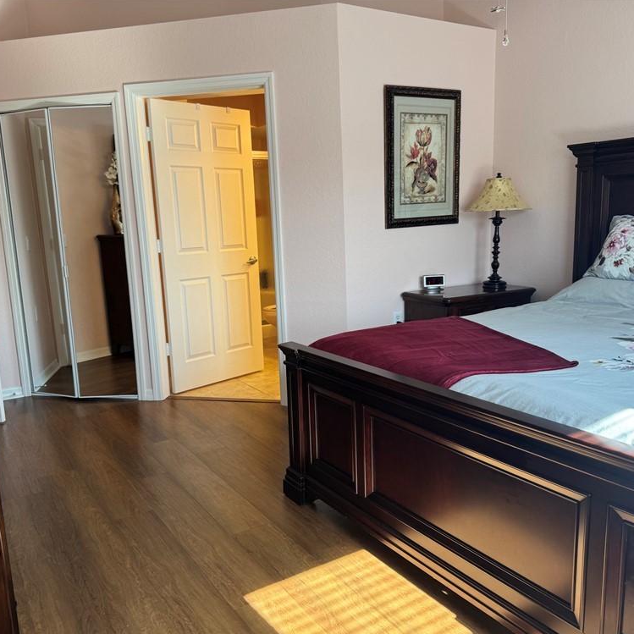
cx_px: 316
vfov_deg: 55.6
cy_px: 323
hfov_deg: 55.6
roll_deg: +2.2
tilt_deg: -10.7
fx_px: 601
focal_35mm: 29
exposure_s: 1/121
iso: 64
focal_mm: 6.76
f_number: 1.78
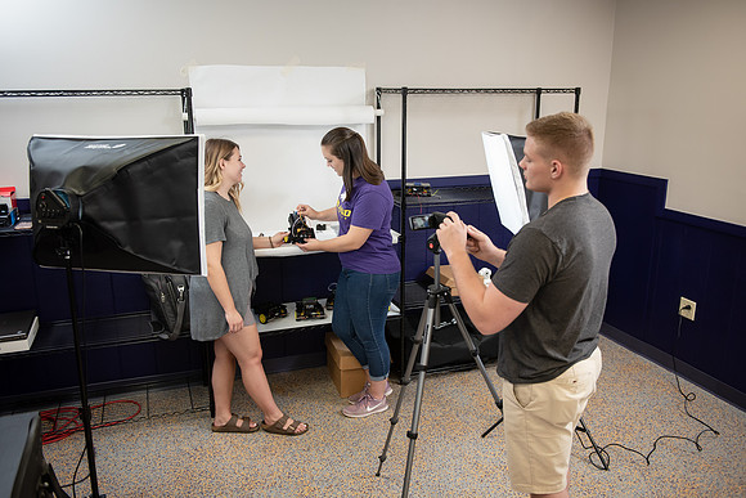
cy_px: 249
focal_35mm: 32
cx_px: 373
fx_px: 663
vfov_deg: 41.1
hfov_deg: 58.7
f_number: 3.5
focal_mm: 32
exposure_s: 1/200
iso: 800
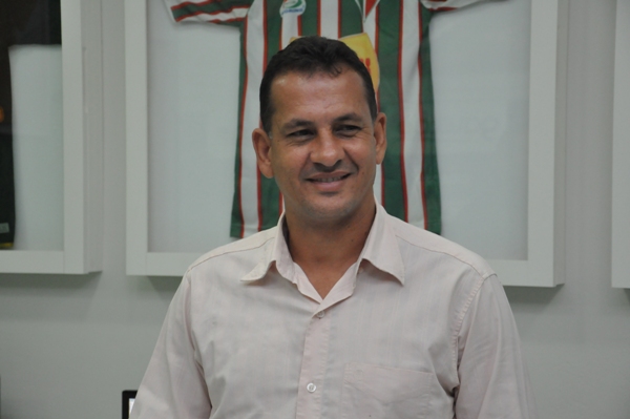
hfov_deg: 23.4
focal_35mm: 87
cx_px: 315
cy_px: 210
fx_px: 1521
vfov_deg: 15.7
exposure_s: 1/80
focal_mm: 58
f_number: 7.1
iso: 2000
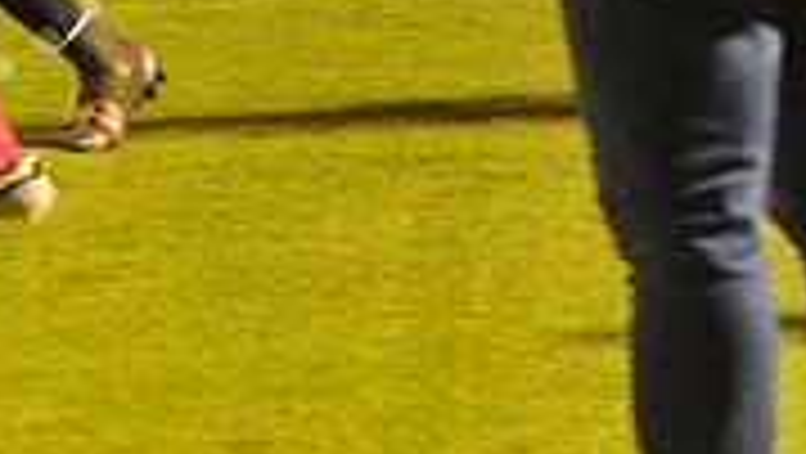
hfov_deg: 5.7
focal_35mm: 379
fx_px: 8106
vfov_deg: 3.2
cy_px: -310
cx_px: -185
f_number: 5
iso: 6400
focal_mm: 112
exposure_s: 1/200
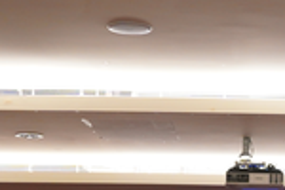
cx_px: 306
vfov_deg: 11.4
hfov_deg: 17.7
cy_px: 335
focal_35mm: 112
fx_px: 887
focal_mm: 24
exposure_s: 1/160
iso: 3200
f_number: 4
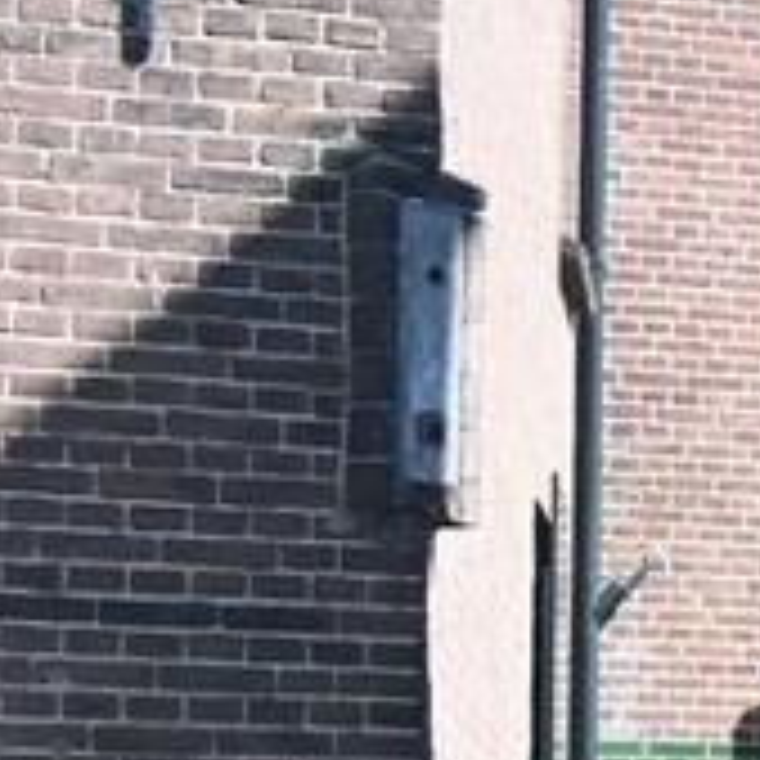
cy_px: 911
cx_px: 1826
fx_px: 3353
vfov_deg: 12.6
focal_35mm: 135
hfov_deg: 10.9
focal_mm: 18
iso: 180
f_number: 5.6
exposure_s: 1/250
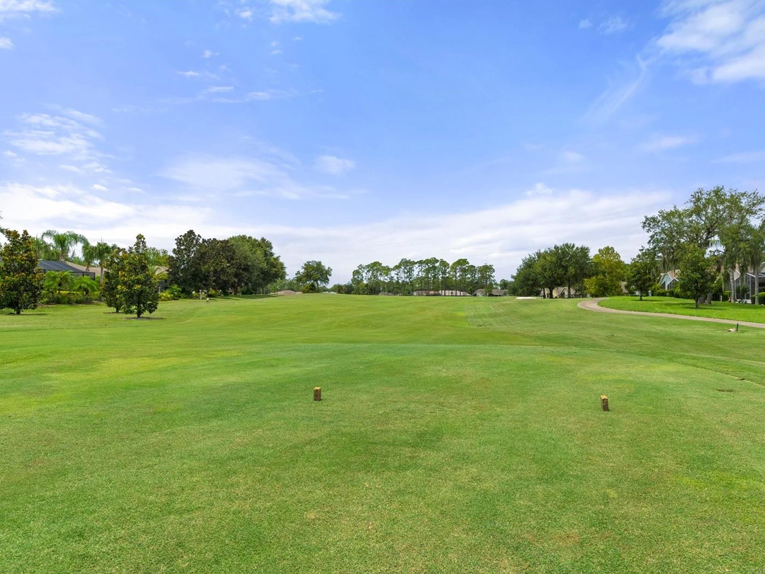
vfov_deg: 55.7
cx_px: 401
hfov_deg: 70.3
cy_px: 288
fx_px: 542
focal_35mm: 25
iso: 640
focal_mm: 15
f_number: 8
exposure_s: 1/1000
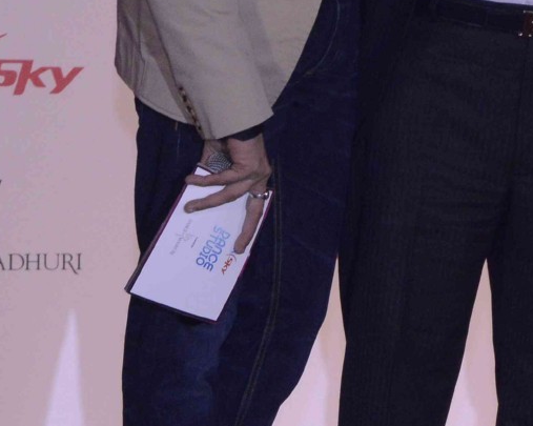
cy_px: -53
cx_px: 1019
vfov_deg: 4.1
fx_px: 5991
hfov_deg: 5.0
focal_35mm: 380
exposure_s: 1/200
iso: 1600
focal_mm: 70
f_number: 11
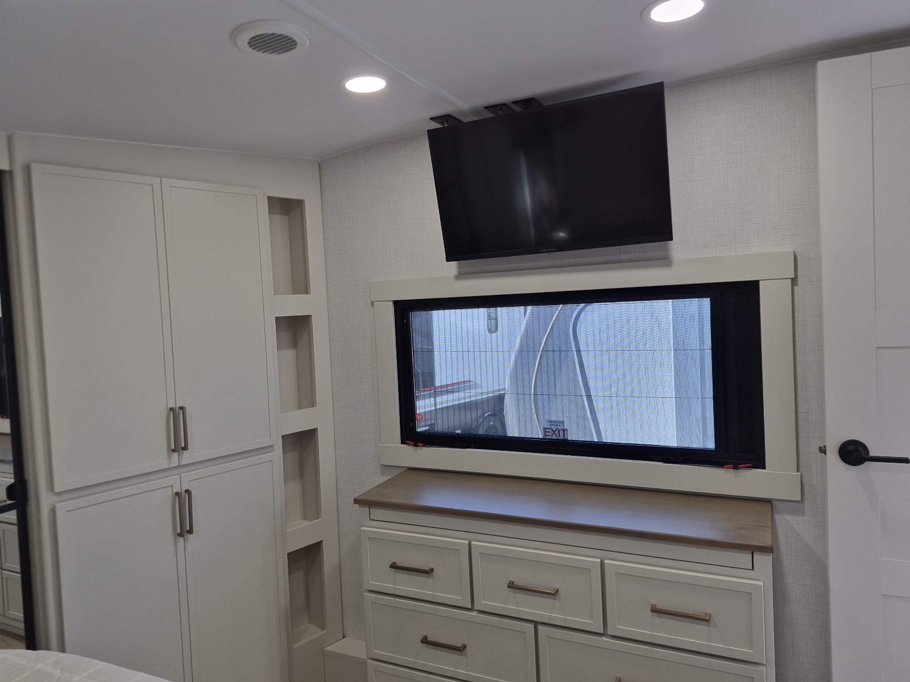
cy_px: 341
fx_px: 605
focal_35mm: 23
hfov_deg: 73.9
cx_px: 455
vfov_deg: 58.9
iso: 80
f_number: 1.8
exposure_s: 1/58.1
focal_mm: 5.4
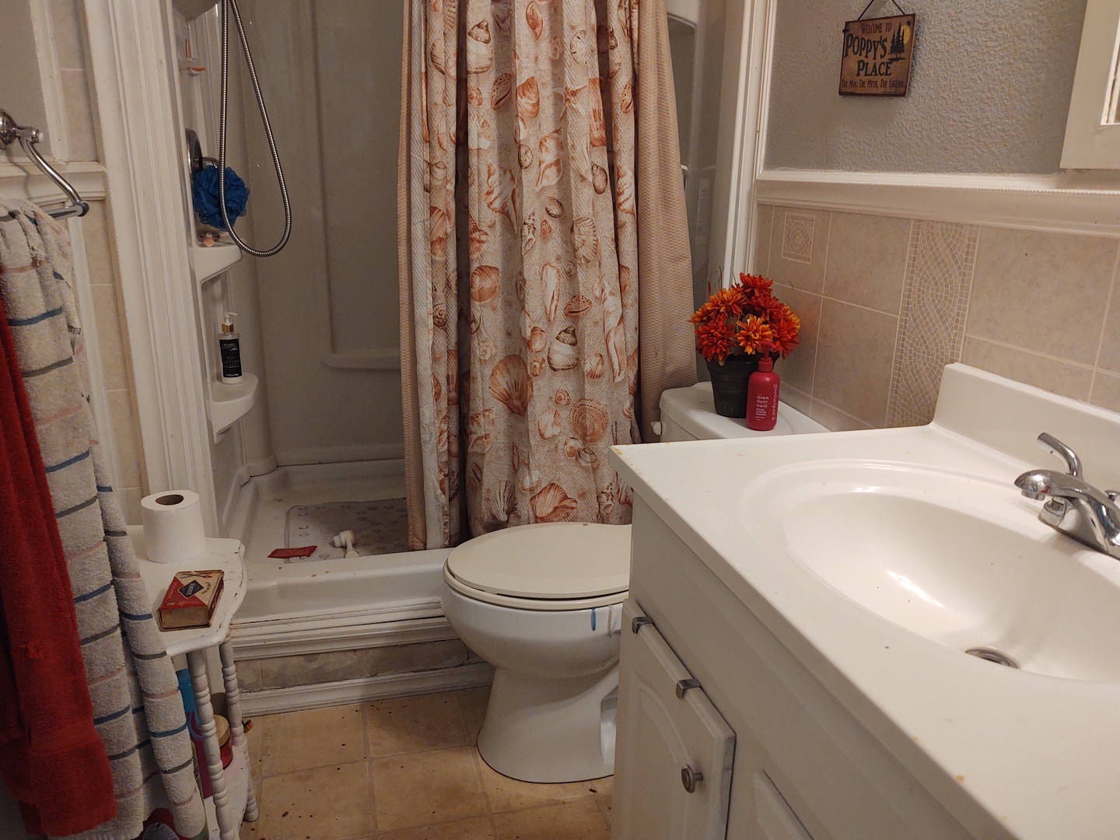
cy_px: 420
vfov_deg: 51.4
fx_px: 874
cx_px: 560
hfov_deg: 65.3
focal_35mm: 27
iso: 259
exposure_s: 1/60
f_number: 1.7
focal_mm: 4.75
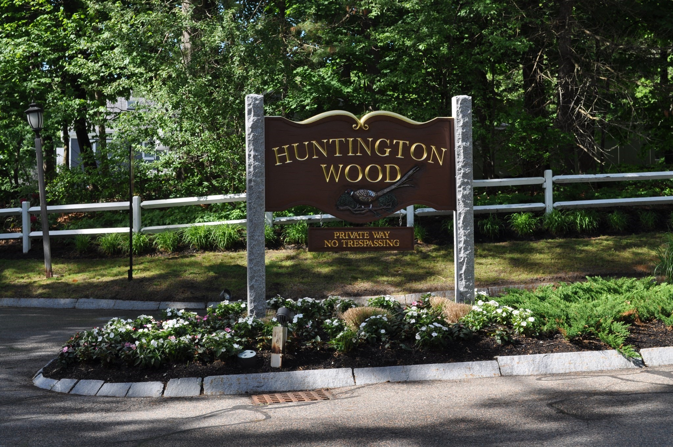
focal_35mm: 66
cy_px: 224
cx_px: 336
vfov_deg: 20.6
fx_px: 1232
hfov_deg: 30.5
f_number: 7.1
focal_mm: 44
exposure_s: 1/200
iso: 200
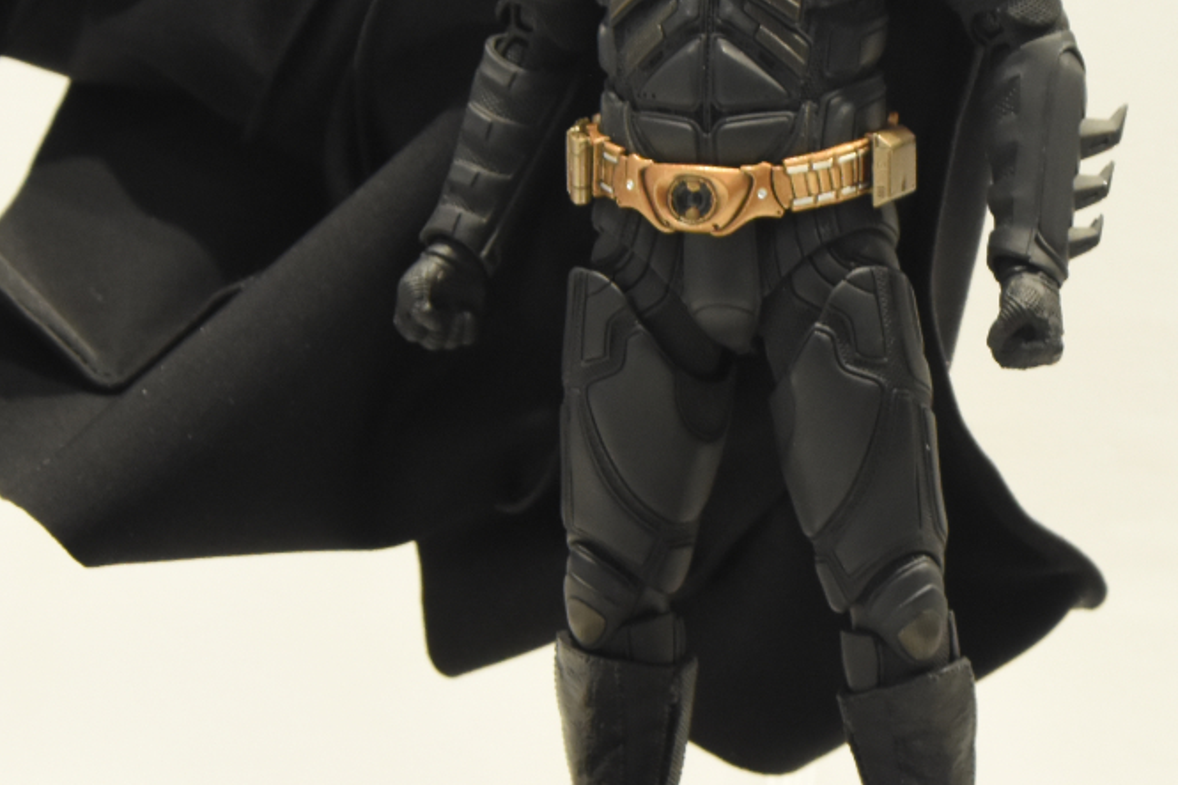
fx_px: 6215
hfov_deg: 10.8
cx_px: 765
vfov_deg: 7.2
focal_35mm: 190
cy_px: 369
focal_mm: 52
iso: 1250
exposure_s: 1/60
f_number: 11
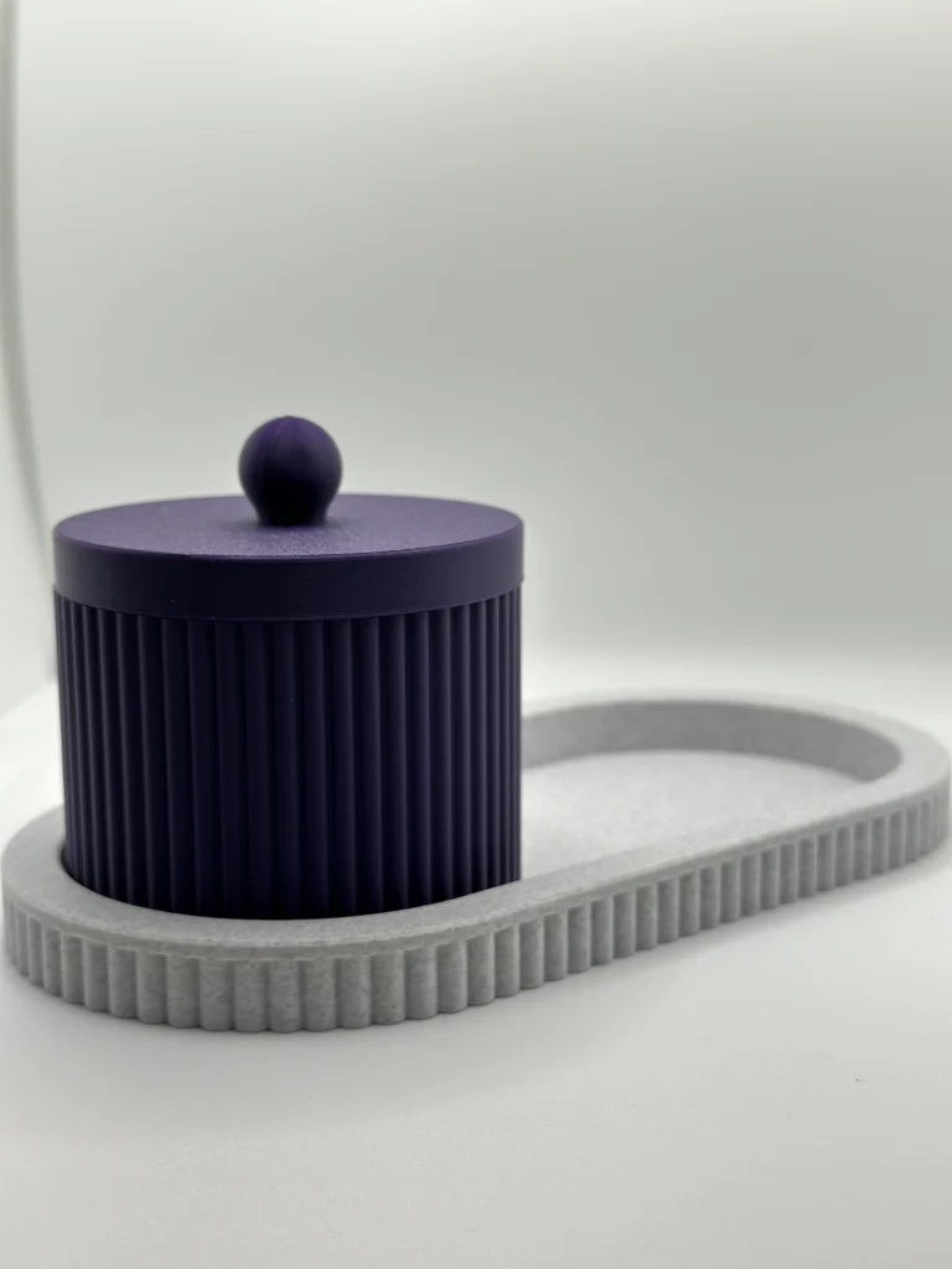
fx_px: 1760
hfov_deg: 30.3
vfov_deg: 39.7
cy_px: 634
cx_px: 476
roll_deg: +0.0
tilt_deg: -9.5
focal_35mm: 48
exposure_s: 1/375
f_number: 1.78
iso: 80
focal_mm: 6.86
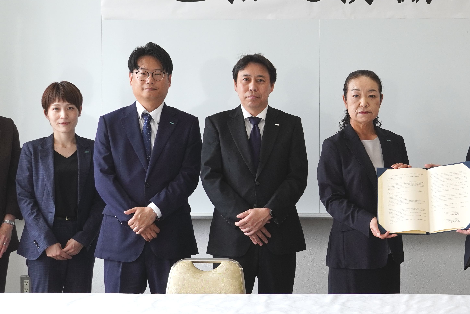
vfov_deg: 14.2
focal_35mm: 96
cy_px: 128
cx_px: 375
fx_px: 1254
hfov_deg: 21.0
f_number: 5.6
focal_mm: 31
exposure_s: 1/50
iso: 400
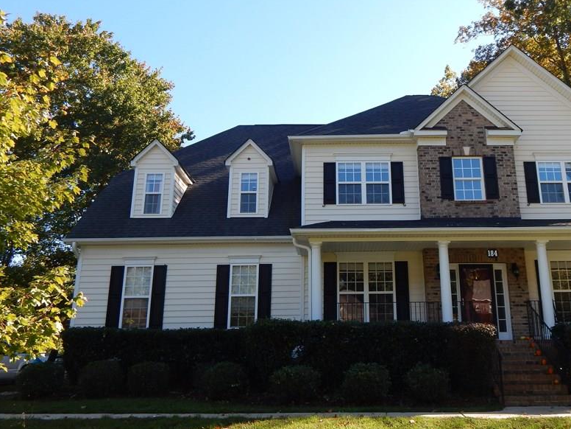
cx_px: 346
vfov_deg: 42.9
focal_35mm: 33
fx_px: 544
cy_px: 208
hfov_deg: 54.9
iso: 125
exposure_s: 1/500
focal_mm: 4.5
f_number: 3.1
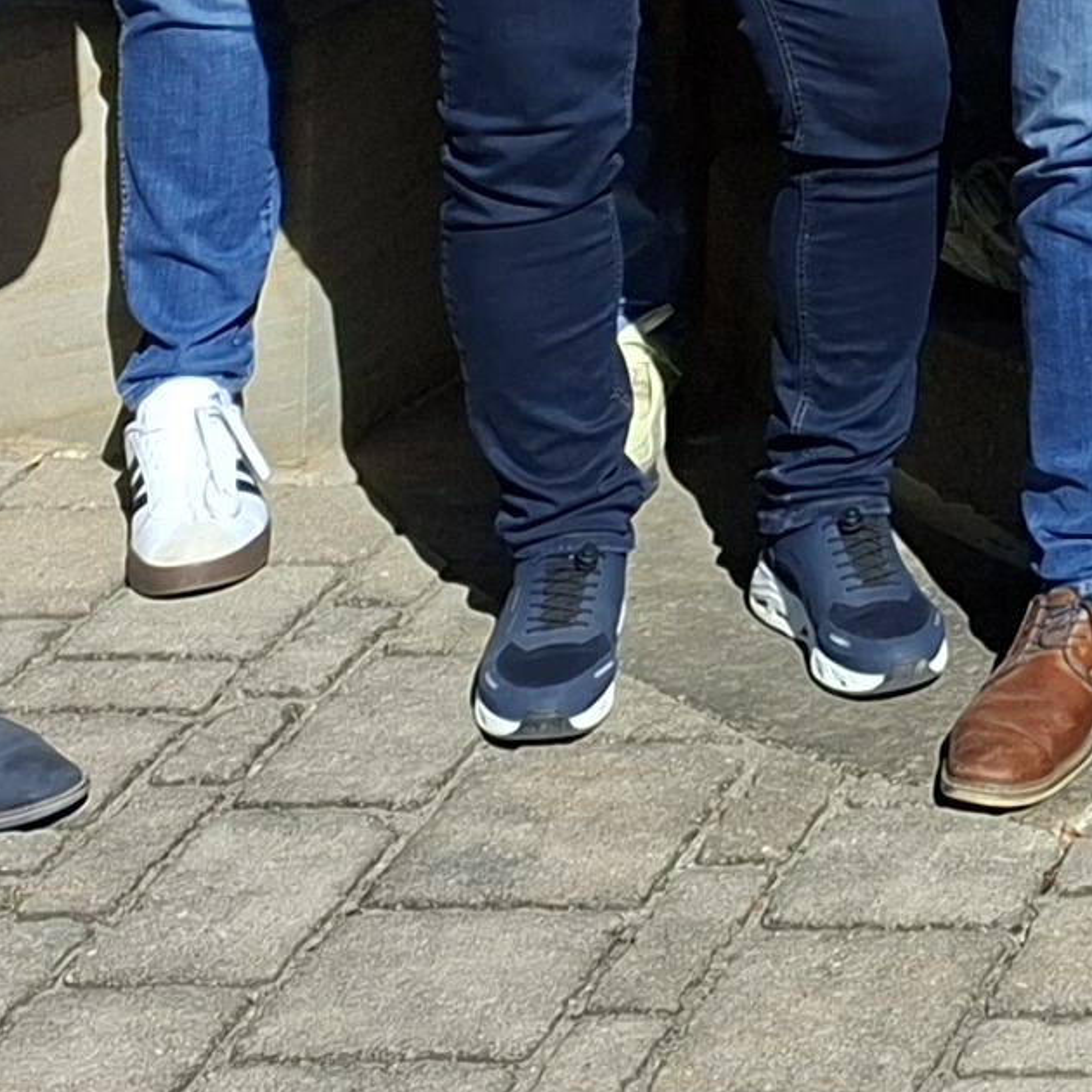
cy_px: -1284
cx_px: 2399
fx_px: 4604
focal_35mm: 129
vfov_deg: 11.7
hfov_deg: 11.7
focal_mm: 5.54
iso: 50
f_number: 1.8
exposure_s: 1/2342
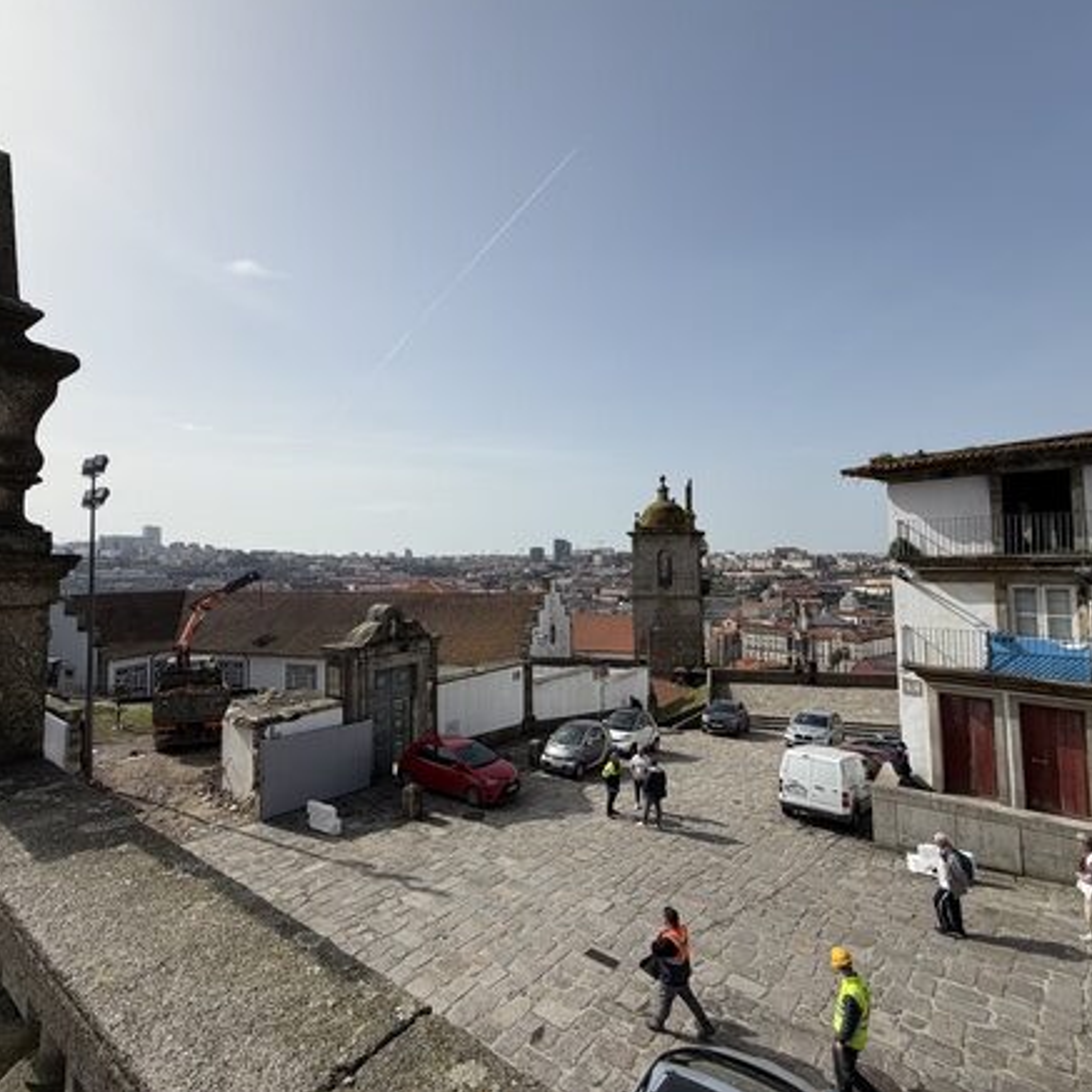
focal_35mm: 17
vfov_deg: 84.0
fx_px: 607
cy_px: 532
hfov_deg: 83.8
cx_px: 502
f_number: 2.2
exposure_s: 1/1745
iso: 20
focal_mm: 2.22
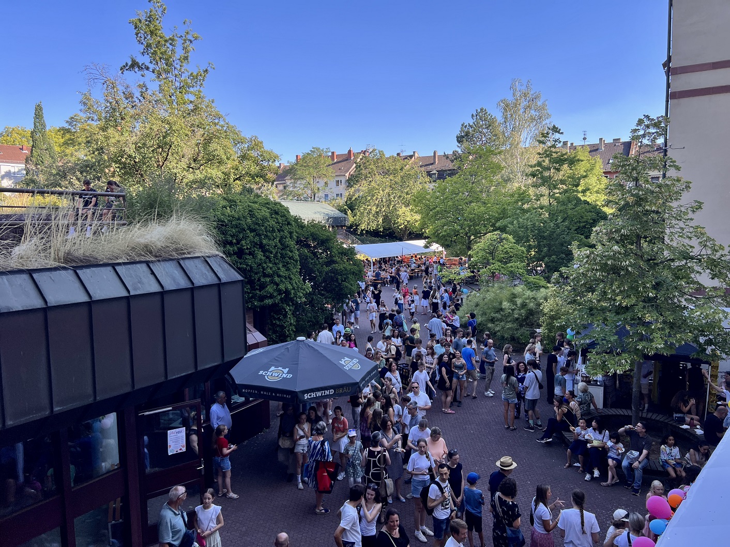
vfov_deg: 53.1
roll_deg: +1.4
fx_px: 548
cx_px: 365
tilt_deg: -4.7
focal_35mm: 26
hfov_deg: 67.3
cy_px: 274
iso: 50
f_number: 1.5
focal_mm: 5.7
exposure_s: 1/880
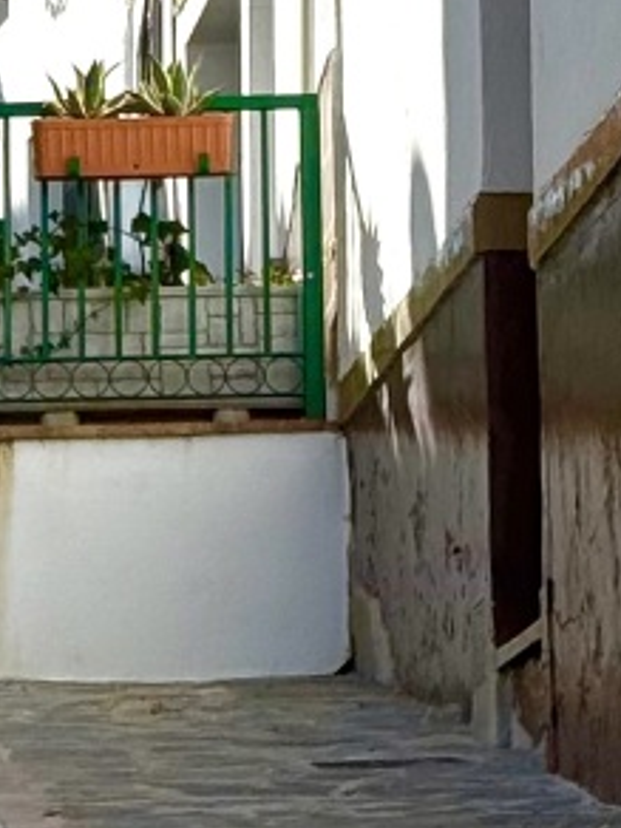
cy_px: 60
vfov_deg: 7.5
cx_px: -978
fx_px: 6291
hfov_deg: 5.4
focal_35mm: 263
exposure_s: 1/4878
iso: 64
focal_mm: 6.76
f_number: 1.78
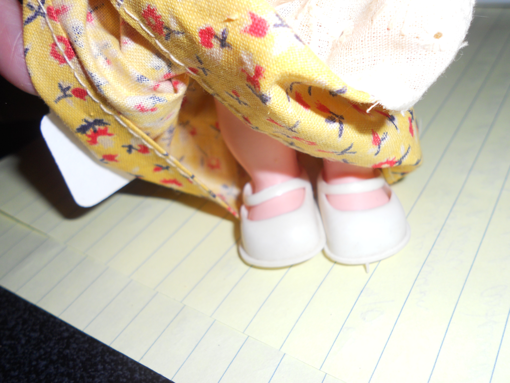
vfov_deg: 44.2
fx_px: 471
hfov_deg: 56.8
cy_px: 192
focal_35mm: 32
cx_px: 255
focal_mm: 5.8
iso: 80
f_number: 8.8
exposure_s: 1/25
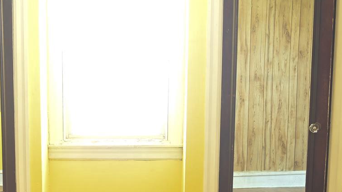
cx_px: 69
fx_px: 617
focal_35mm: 68
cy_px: 172
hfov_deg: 30.3
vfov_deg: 17.5
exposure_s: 1.6
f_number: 6.3
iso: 100
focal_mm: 24
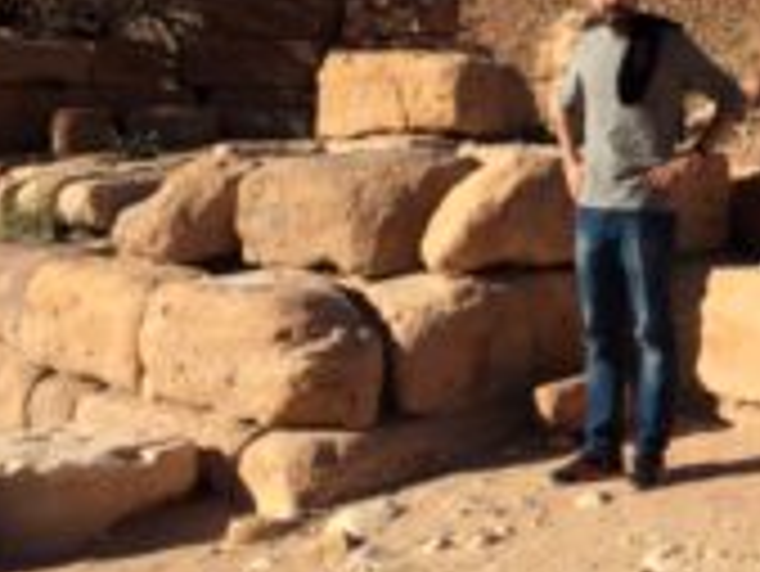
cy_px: 50
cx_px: 778
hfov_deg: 25.8
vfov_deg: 20.3
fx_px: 1560
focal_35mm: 71
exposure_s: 1/2283
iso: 32
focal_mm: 4.12
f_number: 2.2
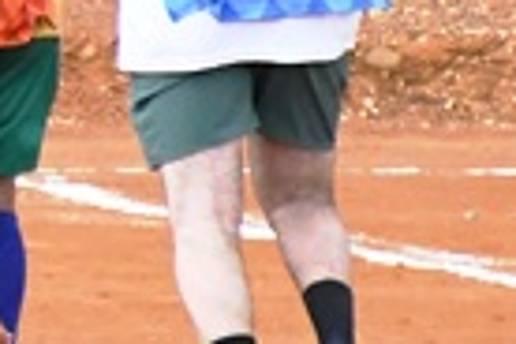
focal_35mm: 1288
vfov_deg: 1.1
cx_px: -931
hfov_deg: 1.6
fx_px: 18460
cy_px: -469
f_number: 5.6
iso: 6400
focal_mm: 116
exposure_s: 1/8000
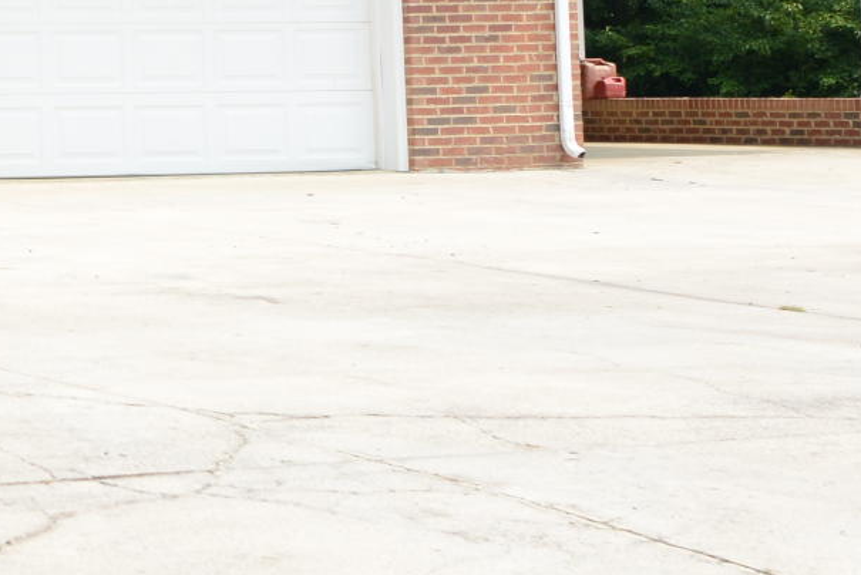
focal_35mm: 119
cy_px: -104
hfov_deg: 14.7
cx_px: -749
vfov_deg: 11.3
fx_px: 2847
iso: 400
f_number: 4.5
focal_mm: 24
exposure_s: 1/1250
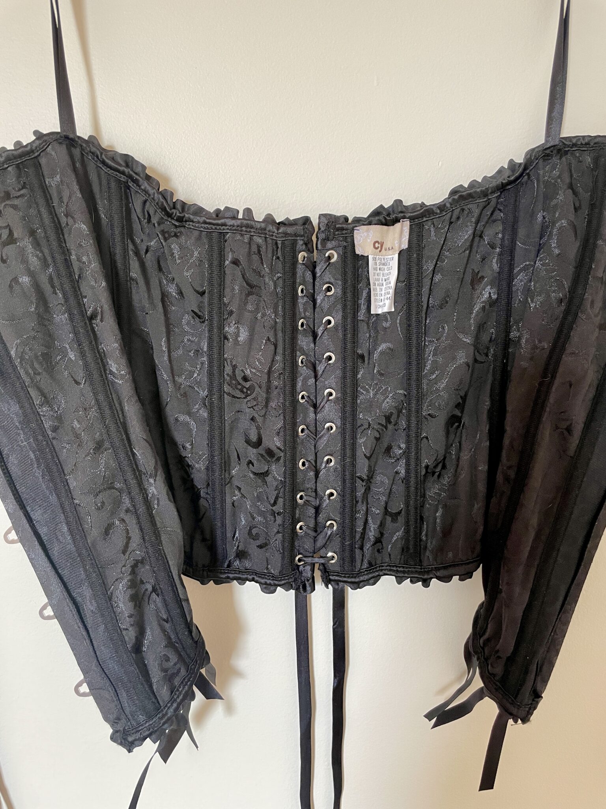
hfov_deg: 53.1
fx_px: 607
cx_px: 303
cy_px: 404
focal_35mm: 26
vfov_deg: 67.3
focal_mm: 4.2
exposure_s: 1/76
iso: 125
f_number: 1.6
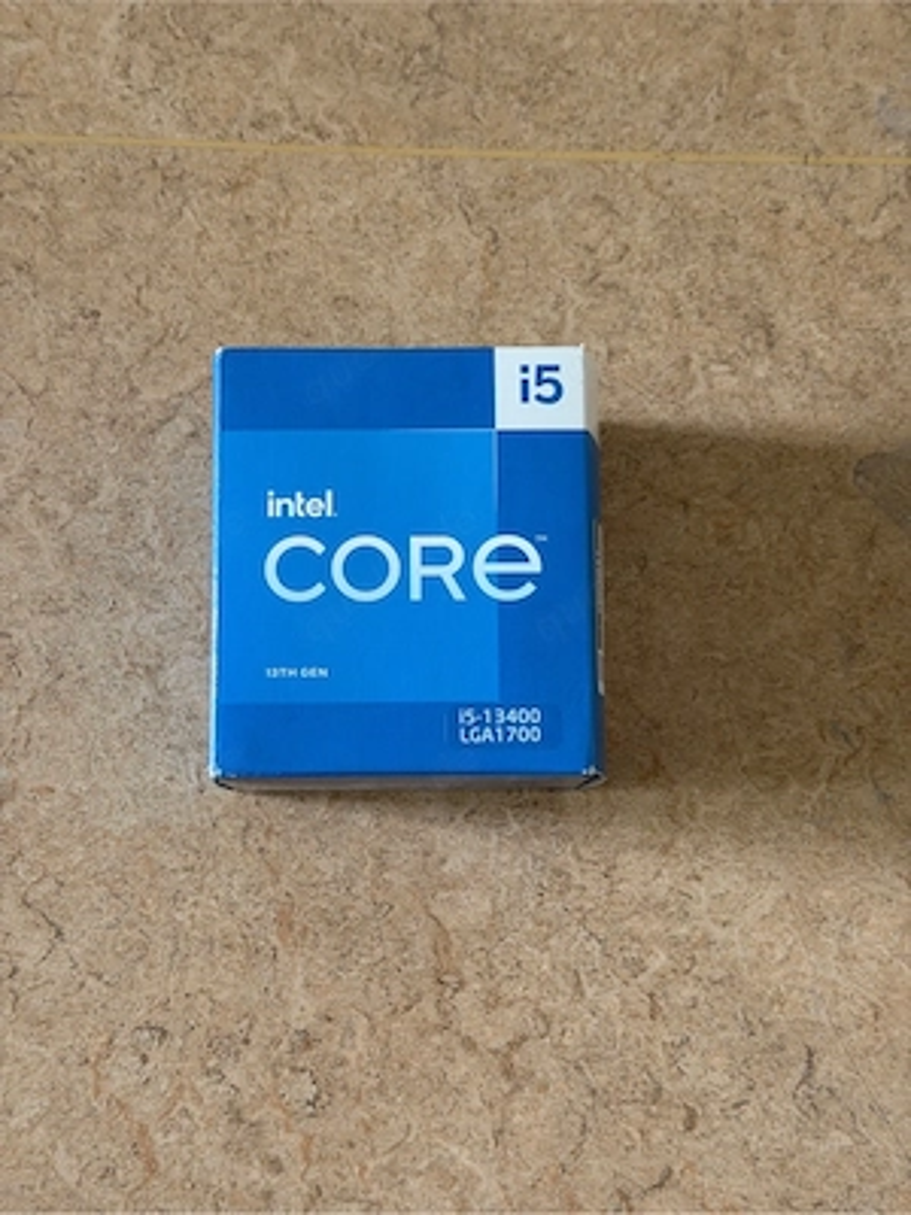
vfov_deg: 39.7
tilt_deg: -80.4
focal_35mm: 48
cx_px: 456
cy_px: 608
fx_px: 1684
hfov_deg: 30.3
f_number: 1.78
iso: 250
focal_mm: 6.76
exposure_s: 1/50
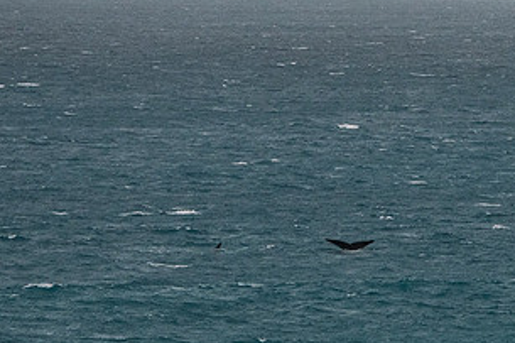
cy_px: 75
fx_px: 14240
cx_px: 398
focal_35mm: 996
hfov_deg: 2.1
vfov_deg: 1.4
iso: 800
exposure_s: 1/2500
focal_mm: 280
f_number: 5.6
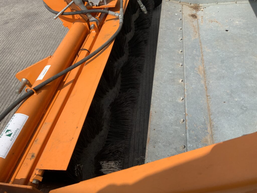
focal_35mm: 29
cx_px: 128
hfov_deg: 61.7
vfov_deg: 48.2
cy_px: 96
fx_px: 215
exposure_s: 1/2227
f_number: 1.8
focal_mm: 3
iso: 16
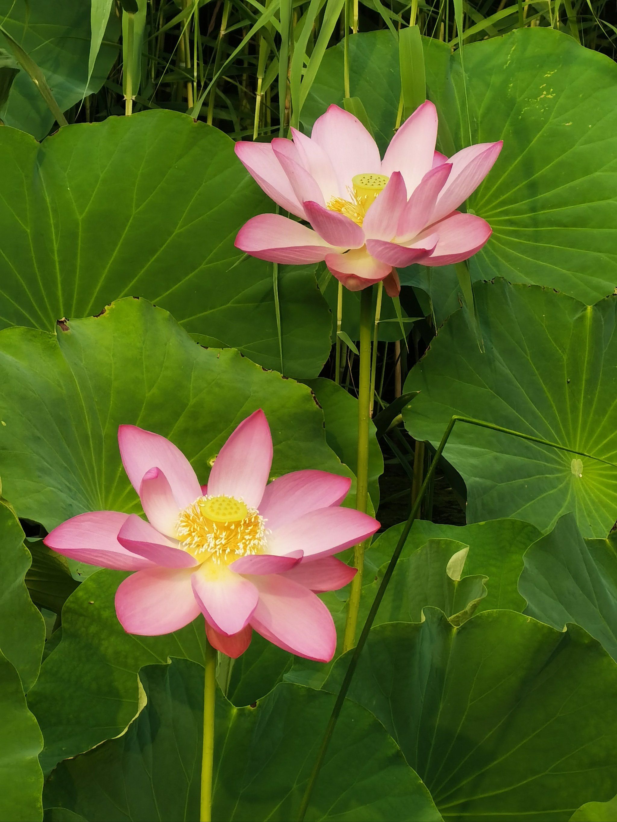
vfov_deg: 5.8
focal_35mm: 344
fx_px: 8176
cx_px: 308
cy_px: 411
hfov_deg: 4.3
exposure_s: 1/250
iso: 50
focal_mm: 28.21
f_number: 4.4
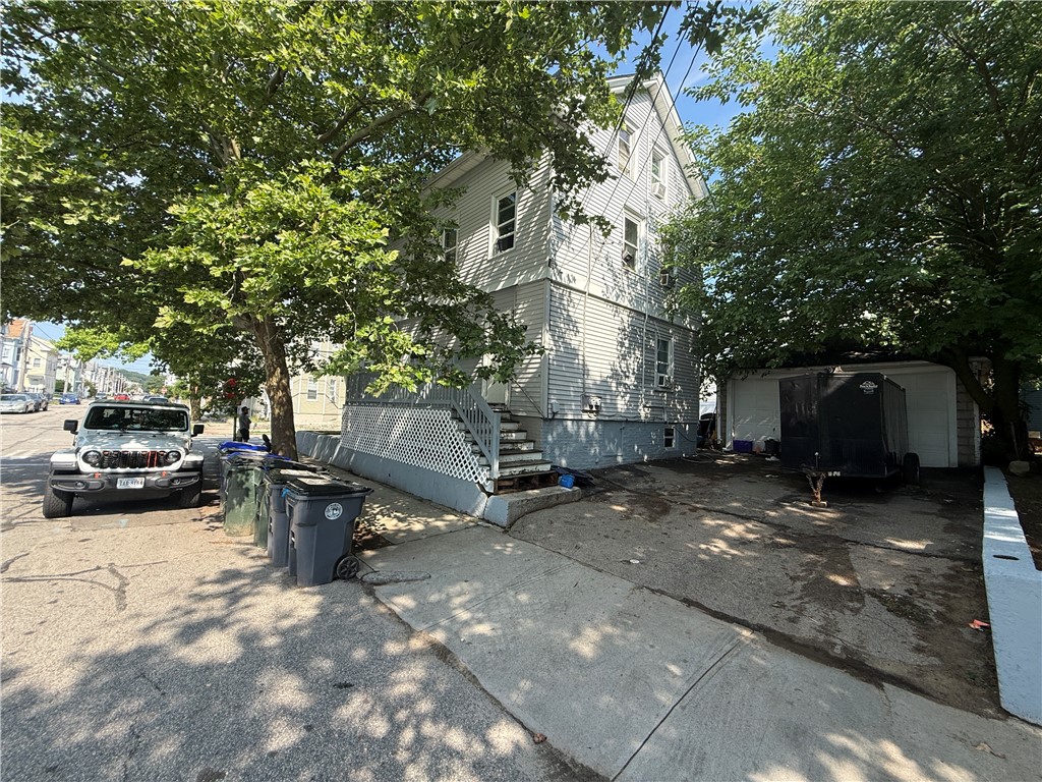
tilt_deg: +4.1
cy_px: 391
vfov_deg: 85.7
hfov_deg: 102.1
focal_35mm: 14
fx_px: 421
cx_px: 521
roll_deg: -2.3
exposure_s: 1/760
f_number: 2.2
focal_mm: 2.22
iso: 64
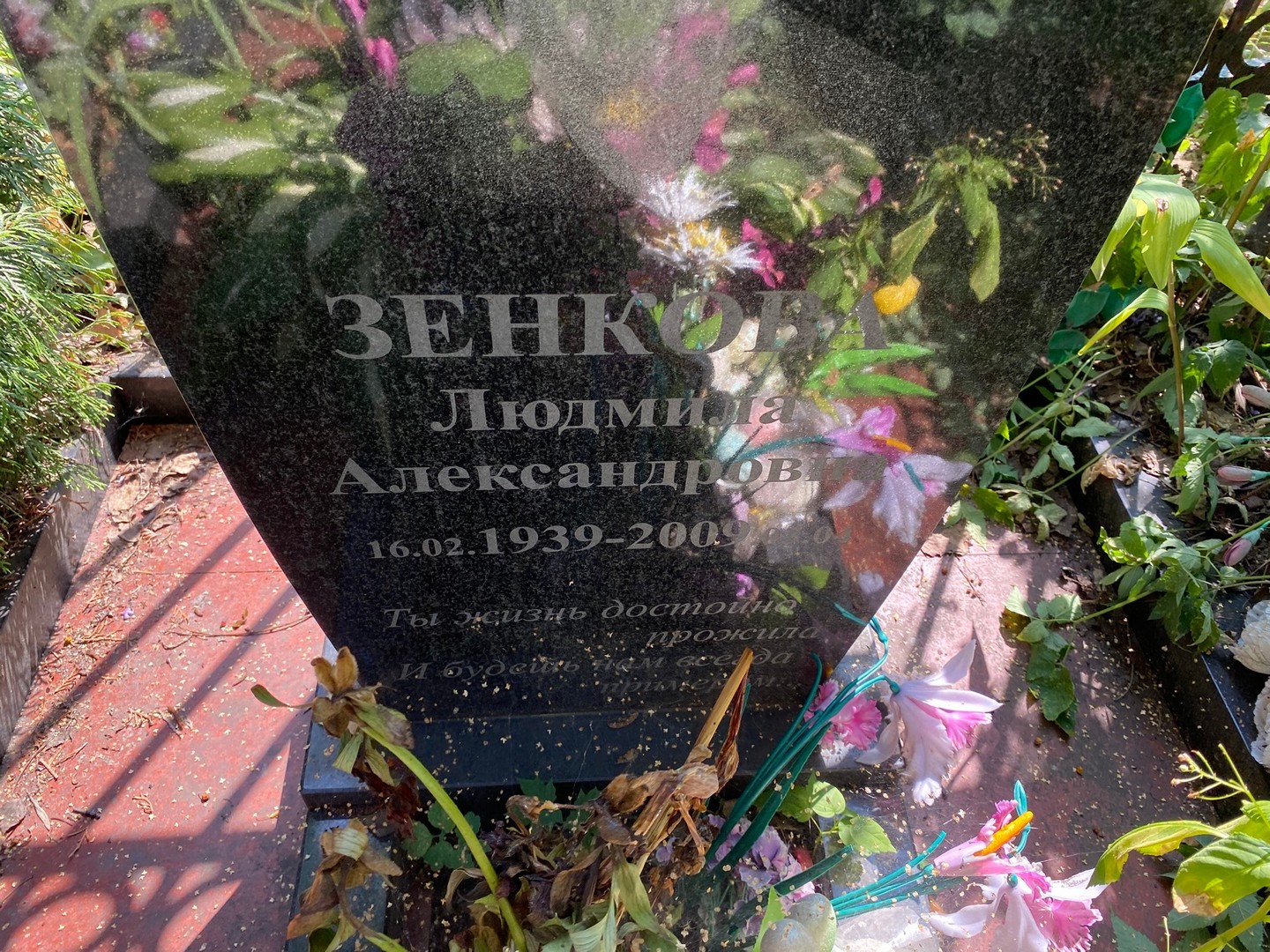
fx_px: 954
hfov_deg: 67.3
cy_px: 476
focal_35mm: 26
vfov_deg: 53.1
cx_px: 635
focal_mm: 4.25
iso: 32
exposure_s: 1/317
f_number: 1.8
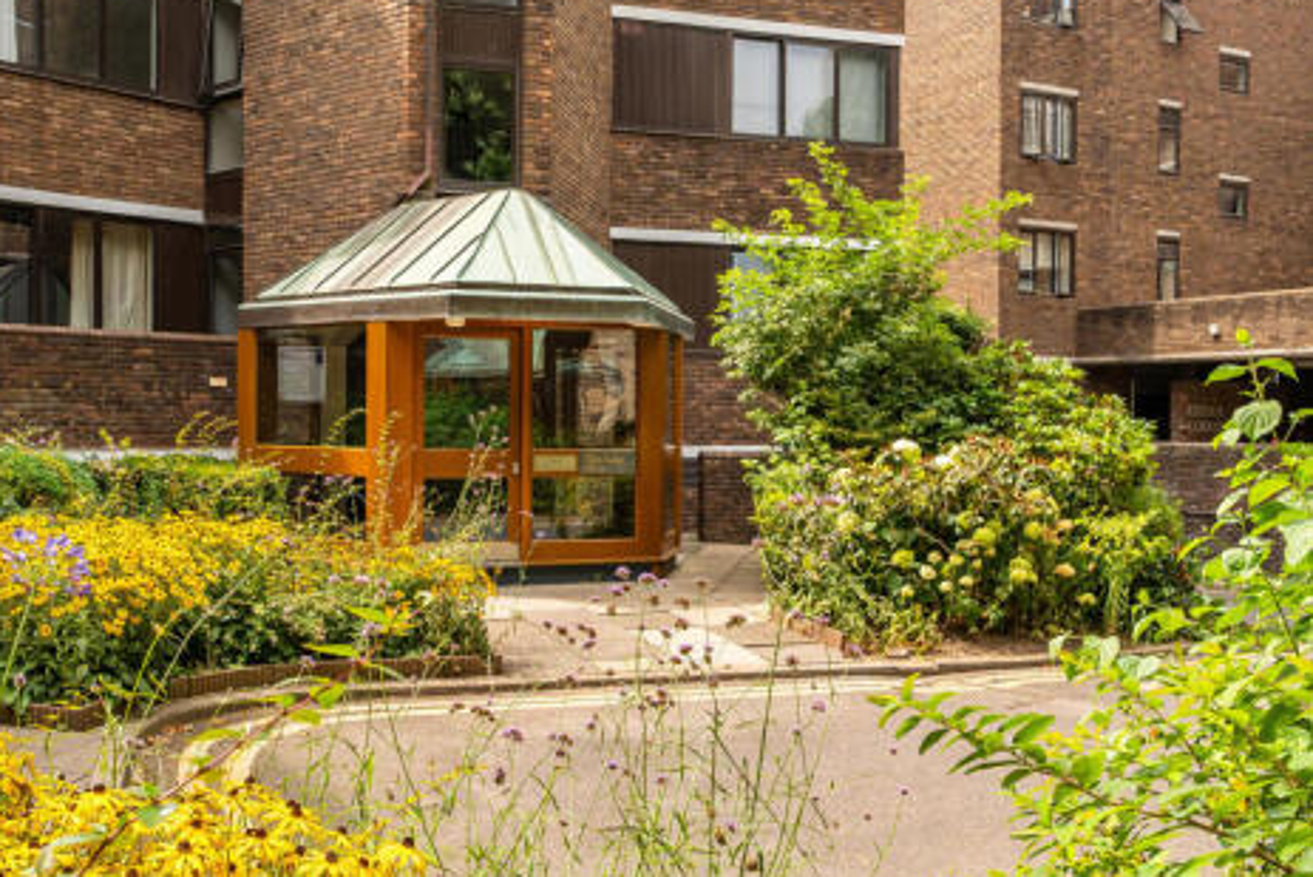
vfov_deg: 36.0
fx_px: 1350
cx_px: 641
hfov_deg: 51.9
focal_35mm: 37
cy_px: 433
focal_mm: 24
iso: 400
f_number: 8
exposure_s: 1/320
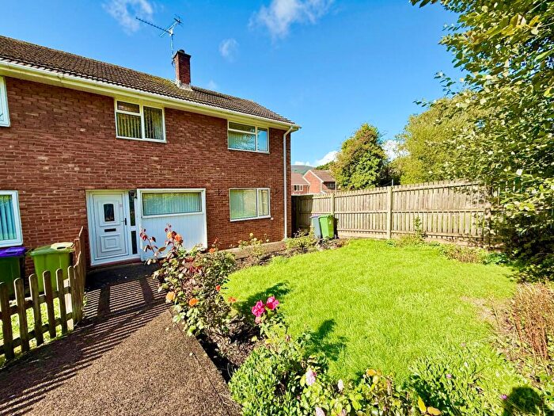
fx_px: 224
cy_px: 208
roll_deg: +0.5
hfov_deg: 102.1
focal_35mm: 14
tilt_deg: -5.8
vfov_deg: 85.7
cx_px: 277
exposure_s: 1/1050
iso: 50
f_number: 2.2
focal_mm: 2.22
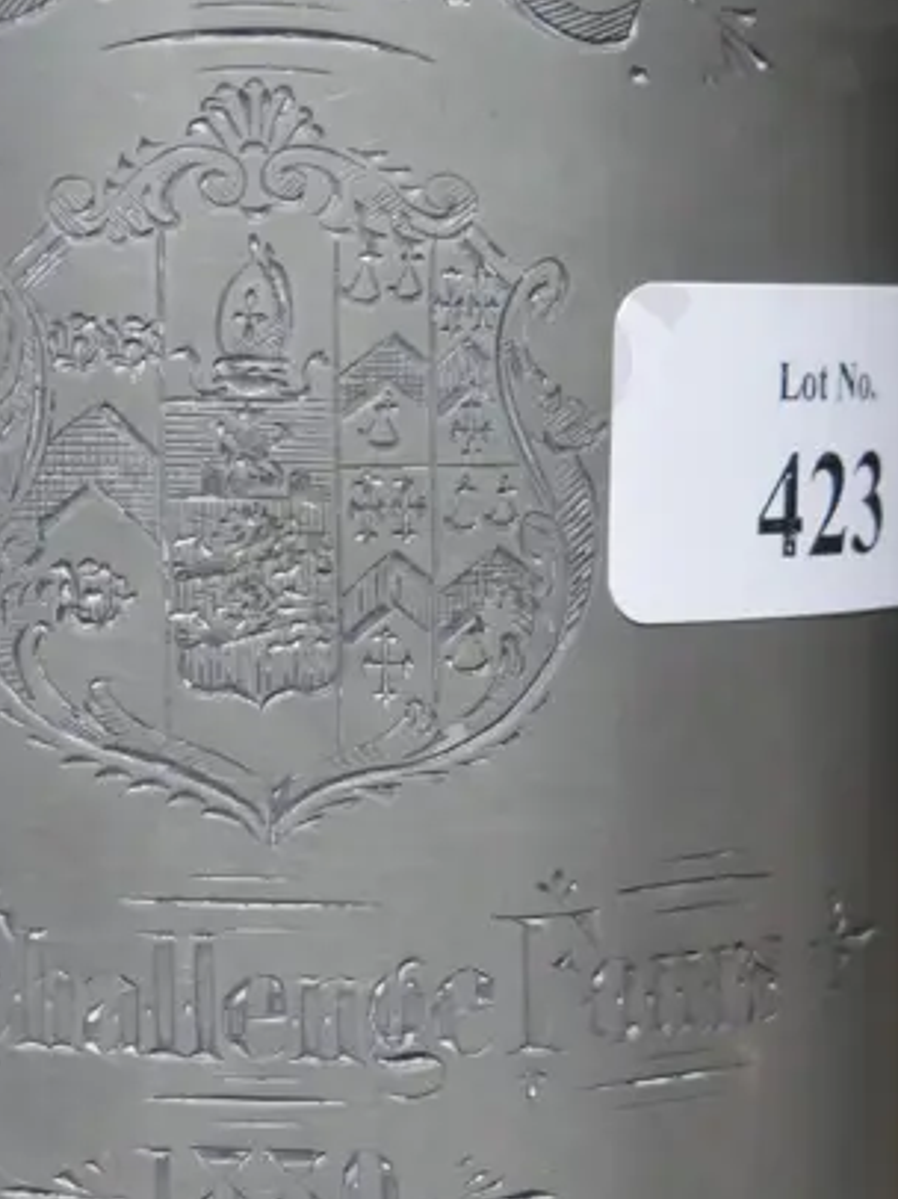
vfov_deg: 18.5
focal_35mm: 106
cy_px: 715
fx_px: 3670
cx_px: 295
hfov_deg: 13.9
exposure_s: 1/60
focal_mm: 21
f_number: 4.6
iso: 1250
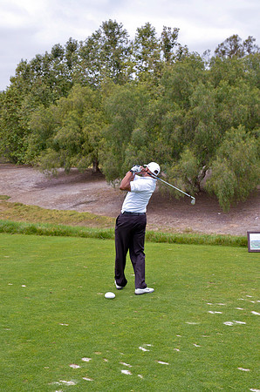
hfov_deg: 19.6
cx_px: 130
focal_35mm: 69
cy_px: 196
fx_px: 751
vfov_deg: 29.3
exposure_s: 1/400
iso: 200
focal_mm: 46
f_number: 6.3
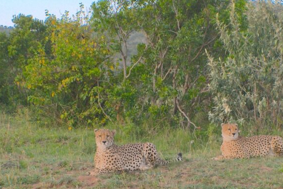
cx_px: 171
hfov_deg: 14.0
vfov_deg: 9.3
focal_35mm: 147
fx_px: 1155
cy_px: 148
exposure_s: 1/30
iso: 400
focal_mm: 55
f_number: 10
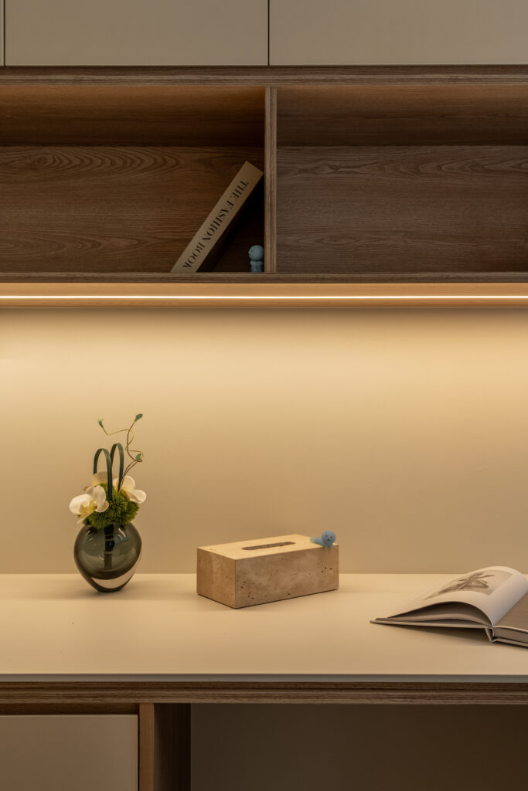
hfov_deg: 38.9
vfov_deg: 55.8
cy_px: 396
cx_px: 264
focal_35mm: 34
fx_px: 748
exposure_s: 1/60
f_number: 11
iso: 400
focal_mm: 34
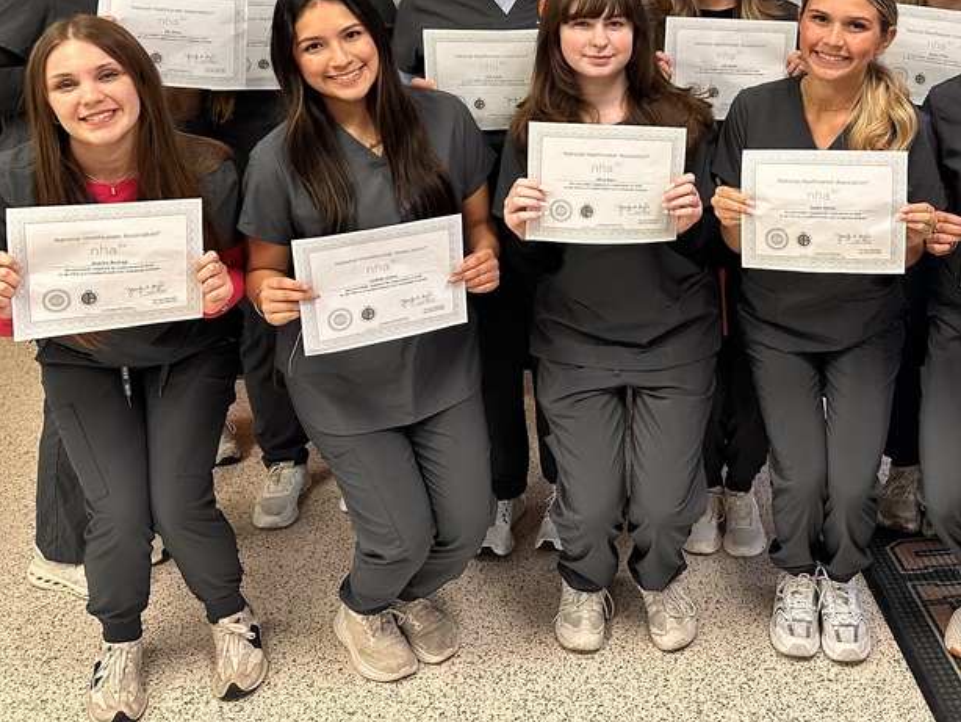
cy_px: 147
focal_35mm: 40
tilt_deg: -12.7
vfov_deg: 34.9
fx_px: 1111
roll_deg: +0.5
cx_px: 662
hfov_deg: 45.9
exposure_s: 1/60
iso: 200
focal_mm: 6.86
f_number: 1.78
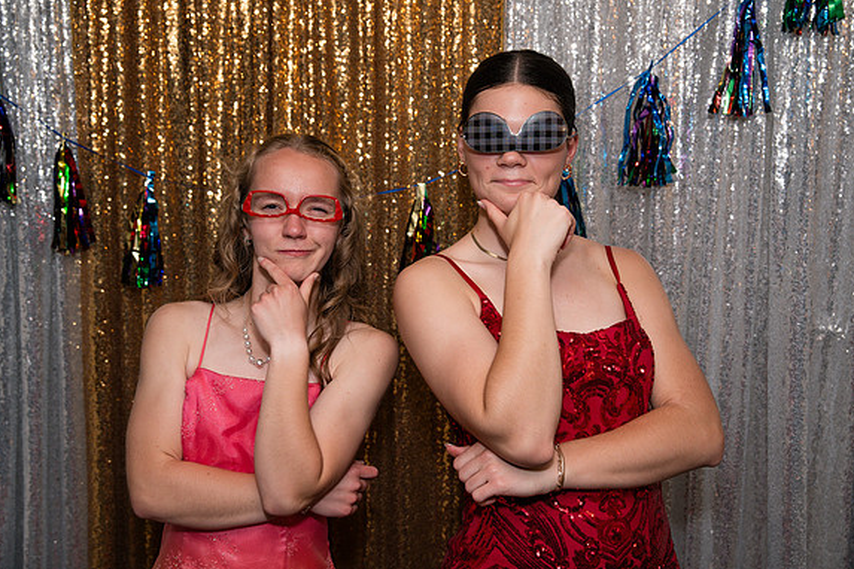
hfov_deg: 46.4
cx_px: 430
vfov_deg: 31.9
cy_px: 280
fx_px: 996
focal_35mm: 42
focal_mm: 41
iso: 400
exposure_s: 1/250
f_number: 4
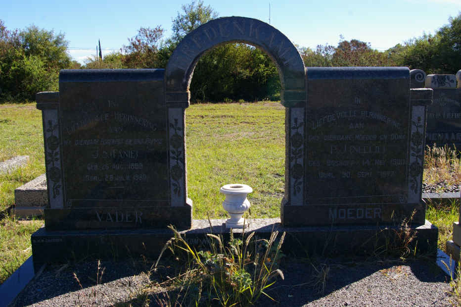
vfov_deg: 34.2
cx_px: 230
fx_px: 499
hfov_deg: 49.6
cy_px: 154
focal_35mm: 39
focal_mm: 26
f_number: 9.5
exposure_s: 1/180
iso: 200
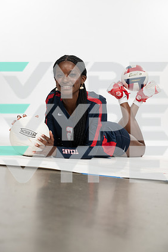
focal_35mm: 66
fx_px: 462
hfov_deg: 20.6
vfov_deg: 30.5
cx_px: 82
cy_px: 123
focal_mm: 62
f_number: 5.6
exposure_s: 1/250
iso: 200
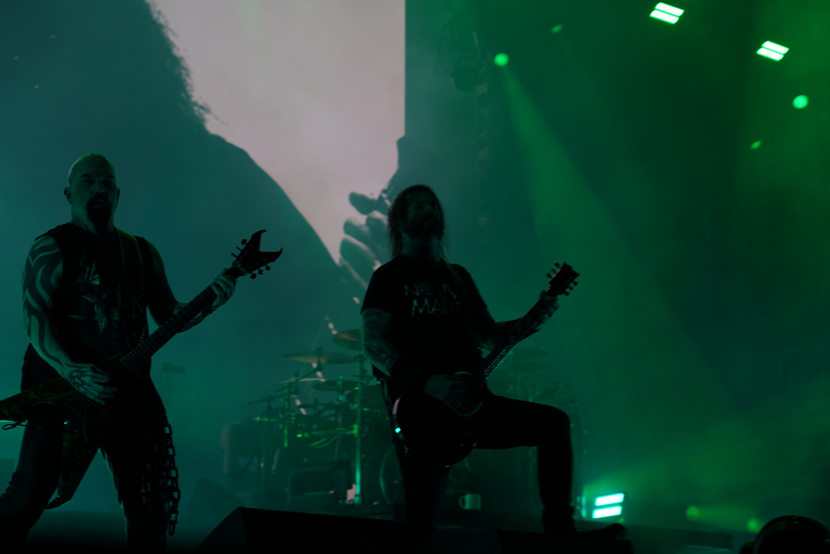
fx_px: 1752
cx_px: 415
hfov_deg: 26.7
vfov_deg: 17.9
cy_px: 277
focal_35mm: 76
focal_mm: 76
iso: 100
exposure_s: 1/160
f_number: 4.5
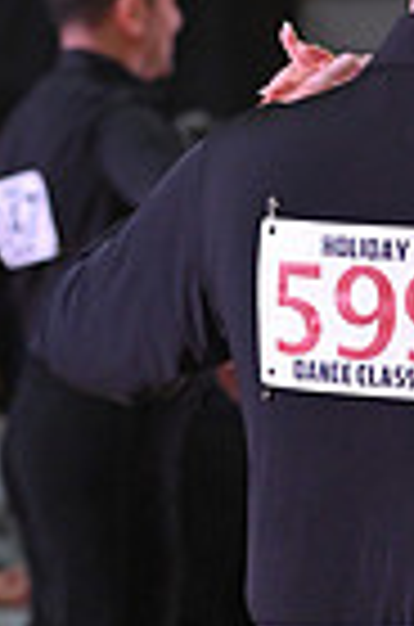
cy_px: 928
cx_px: 830
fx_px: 8130
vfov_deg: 4.4
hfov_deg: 2.9
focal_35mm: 469
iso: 2000
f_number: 5
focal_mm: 112
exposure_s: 1/320
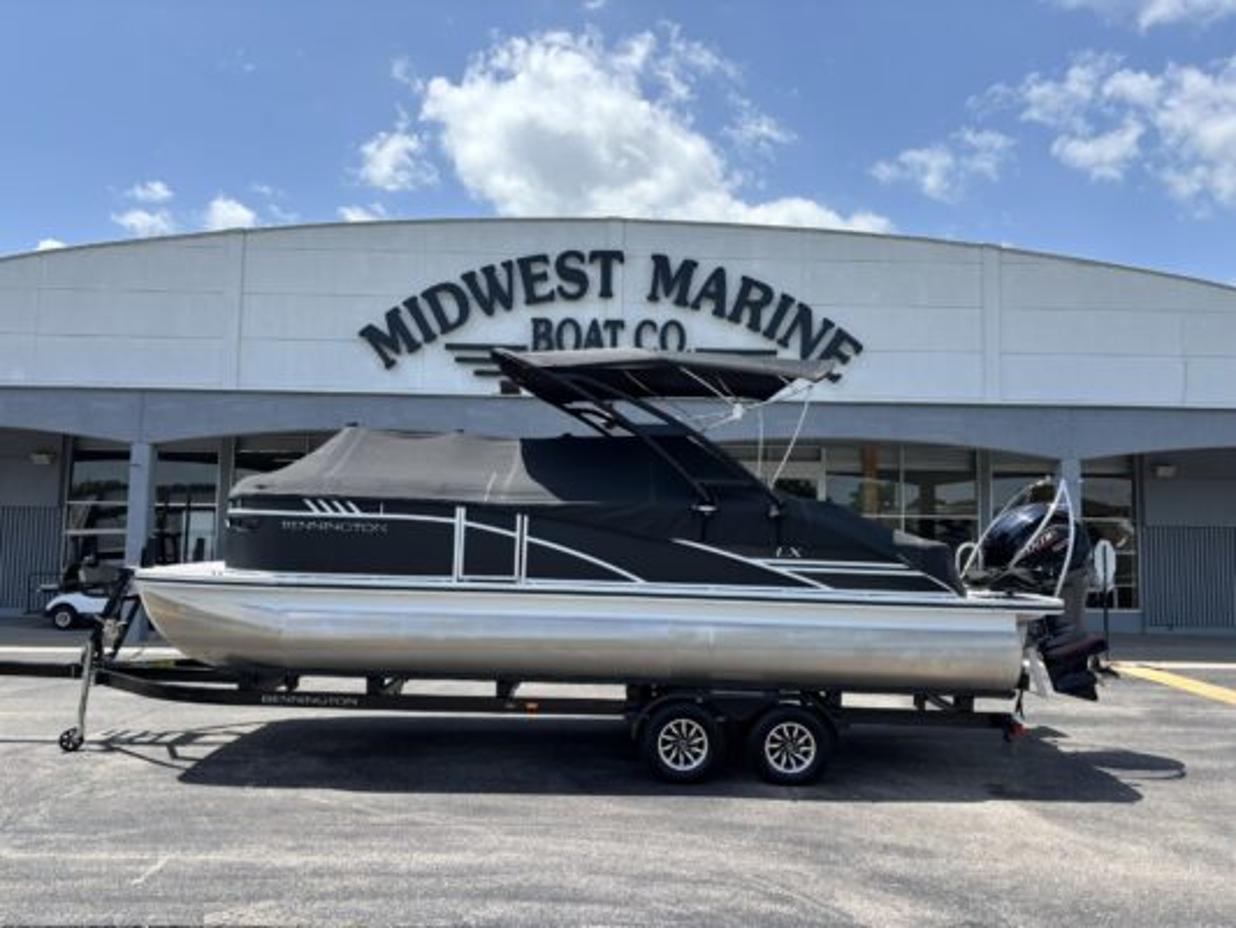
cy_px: 464
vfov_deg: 53.1
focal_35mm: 26
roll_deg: -1.6
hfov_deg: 67.3
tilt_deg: +3.8
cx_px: 618
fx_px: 929
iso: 50
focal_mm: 5.96
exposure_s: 1/2710
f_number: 1.6
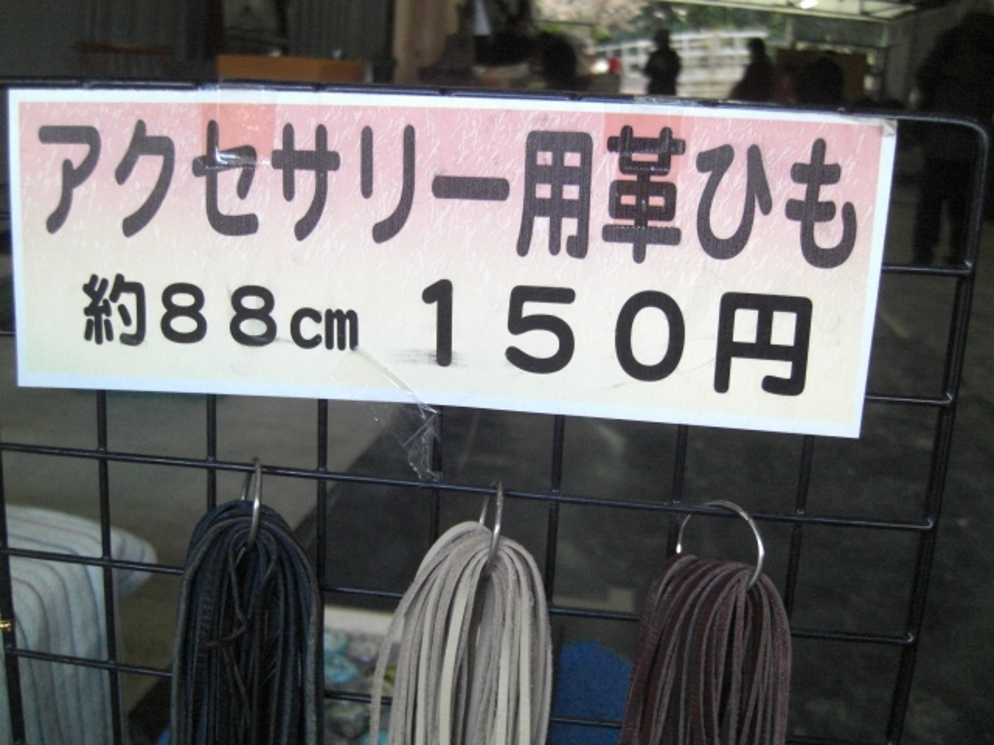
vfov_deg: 37.7
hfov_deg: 49.0
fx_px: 1091
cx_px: 497
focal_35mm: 38
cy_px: 372
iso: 800
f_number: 2.8
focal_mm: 7.9
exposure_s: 1/400
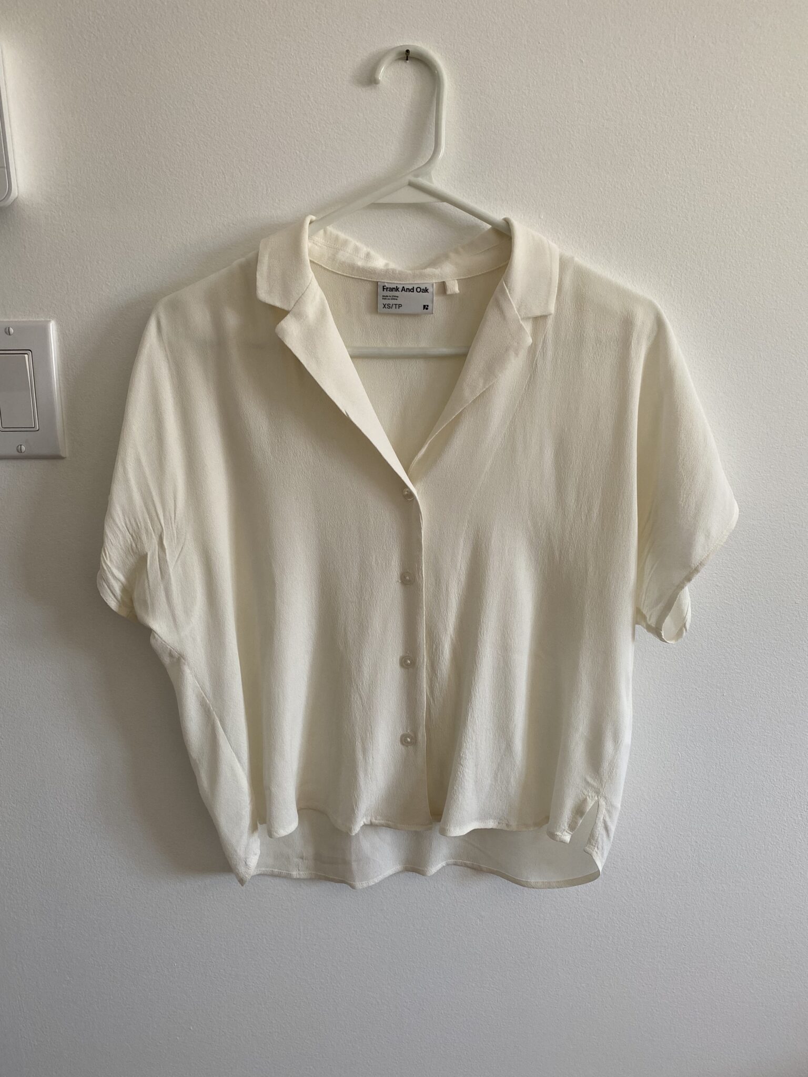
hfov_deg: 53.1
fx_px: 809
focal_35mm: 26
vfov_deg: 67.3
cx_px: 404
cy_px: 538
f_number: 1.8
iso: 100
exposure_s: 1/121
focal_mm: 4.25
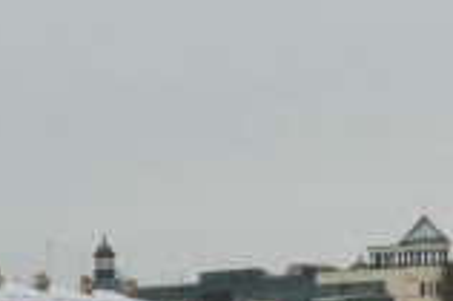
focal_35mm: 260
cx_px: -113
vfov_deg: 5.2
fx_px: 3268
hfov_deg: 7.8
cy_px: 573
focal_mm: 38
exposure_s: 1/100
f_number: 16
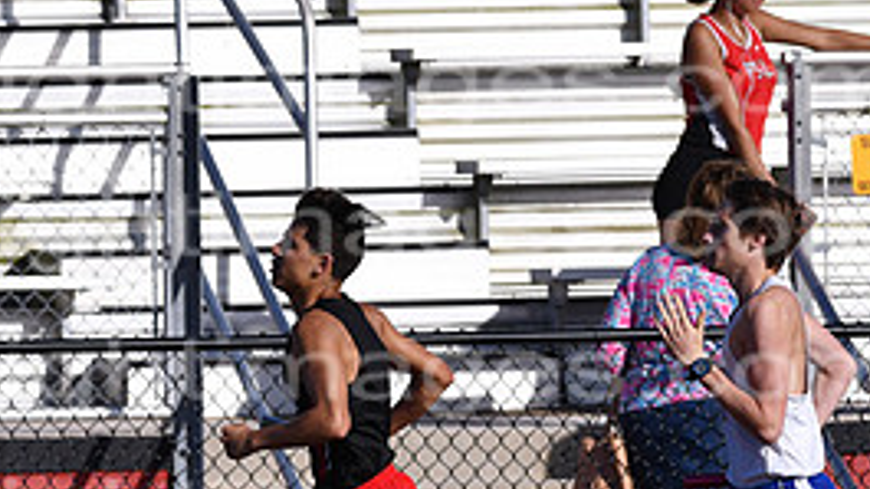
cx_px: 164
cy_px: 448
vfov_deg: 1.2
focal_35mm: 1031
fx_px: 23782
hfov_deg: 2.1
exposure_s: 1/4000
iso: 320
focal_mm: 300
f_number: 5.6
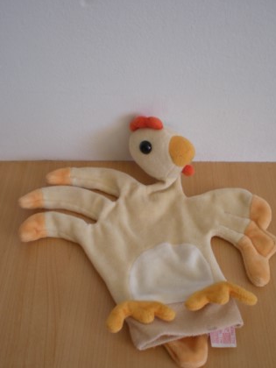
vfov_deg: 40.3
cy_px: 210
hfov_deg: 30.8
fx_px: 500
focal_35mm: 47
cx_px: 157
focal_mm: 6.3
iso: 123
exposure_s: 1/61.3
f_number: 3.1
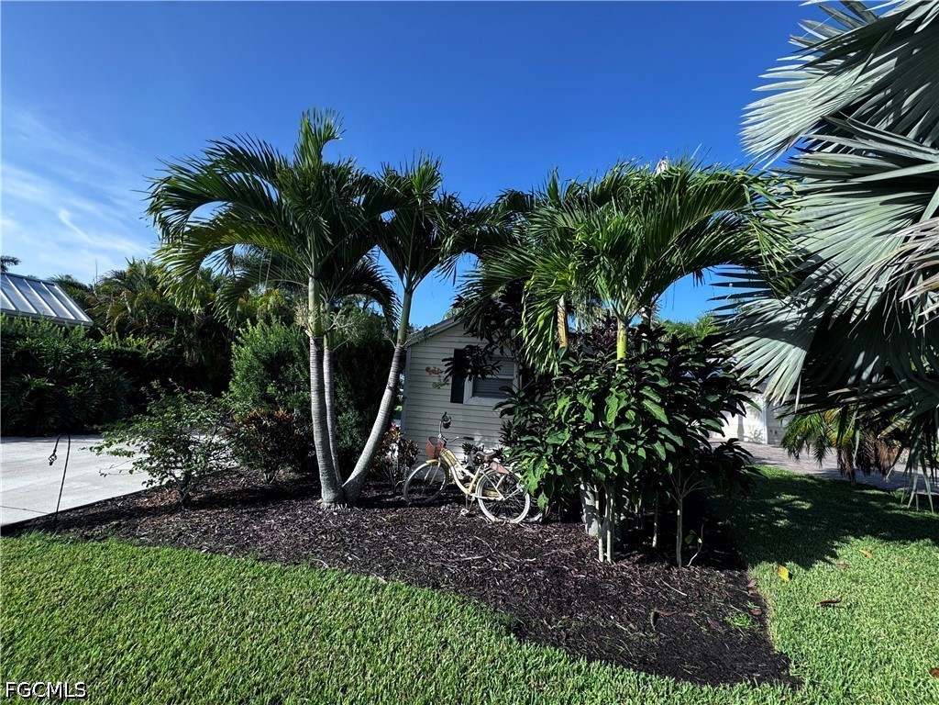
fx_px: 380
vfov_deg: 85.7
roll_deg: -2.7
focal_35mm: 14
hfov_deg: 102.1
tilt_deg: +8.1
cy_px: 352
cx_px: 470
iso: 40
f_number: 2.2
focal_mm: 2.22
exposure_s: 1/522
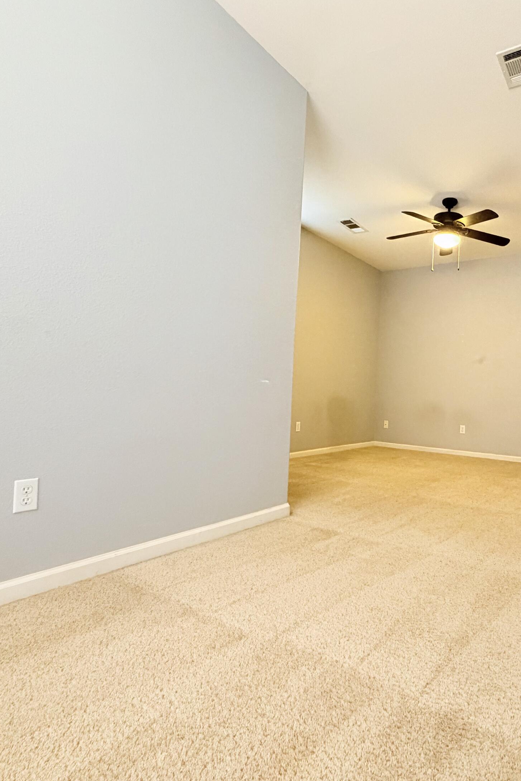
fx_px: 434
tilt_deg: +2.2
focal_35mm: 20
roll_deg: -2.1
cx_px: 388
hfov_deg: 58.8
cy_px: 383
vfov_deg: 84.0
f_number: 2.2
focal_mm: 2.22
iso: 640
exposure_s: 1/60
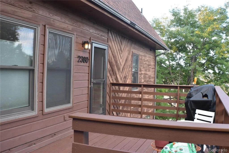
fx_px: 286
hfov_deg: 43.6
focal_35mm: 45
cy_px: 76
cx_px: 114
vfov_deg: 29.8
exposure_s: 1/125
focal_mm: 30
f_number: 5.6
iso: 400
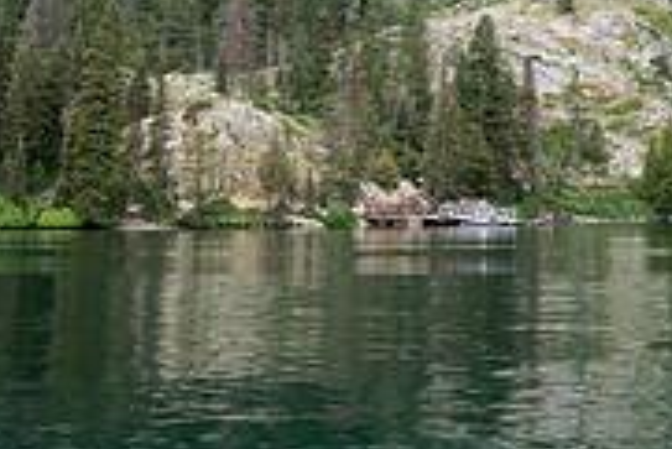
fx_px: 1438
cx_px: 523
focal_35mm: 77
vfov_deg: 16.5
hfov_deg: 25.9
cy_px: -184
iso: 200
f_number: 7.1
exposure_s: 1/400
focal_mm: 24
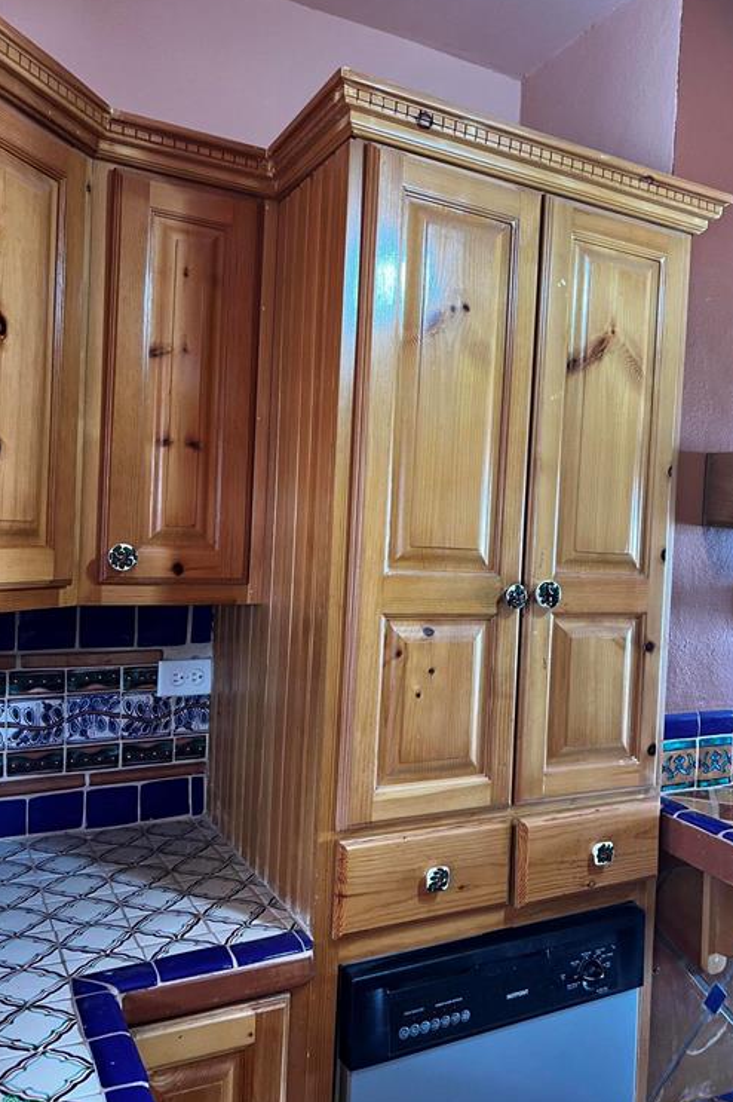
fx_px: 856
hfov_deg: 46.2
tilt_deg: -0.2
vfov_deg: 65.5
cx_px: 423
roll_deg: -1.2
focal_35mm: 28
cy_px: 548
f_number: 1.5
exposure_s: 1/60
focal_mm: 5.7
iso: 200
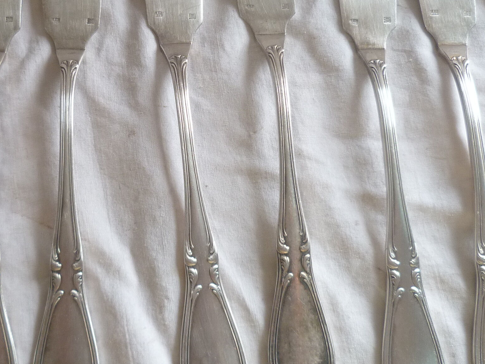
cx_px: 173
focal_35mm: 59
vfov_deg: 24.6
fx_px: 827
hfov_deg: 32.5
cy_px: 108
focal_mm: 5
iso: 125
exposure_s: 1/30
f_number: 2.8
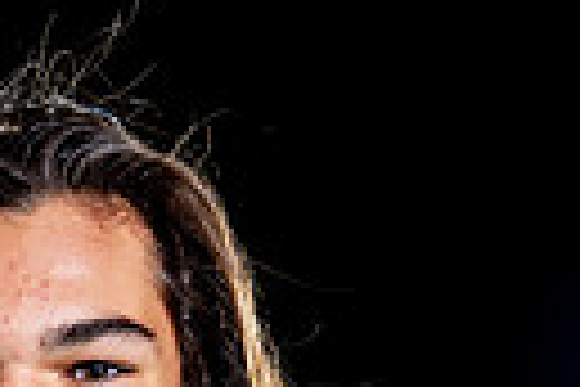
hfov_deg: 12.9
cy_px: 922
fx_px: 2529
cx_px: 22
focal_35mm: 157
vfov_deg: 8.1
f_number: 5.6
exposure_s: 1/125
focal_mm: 45
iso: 100
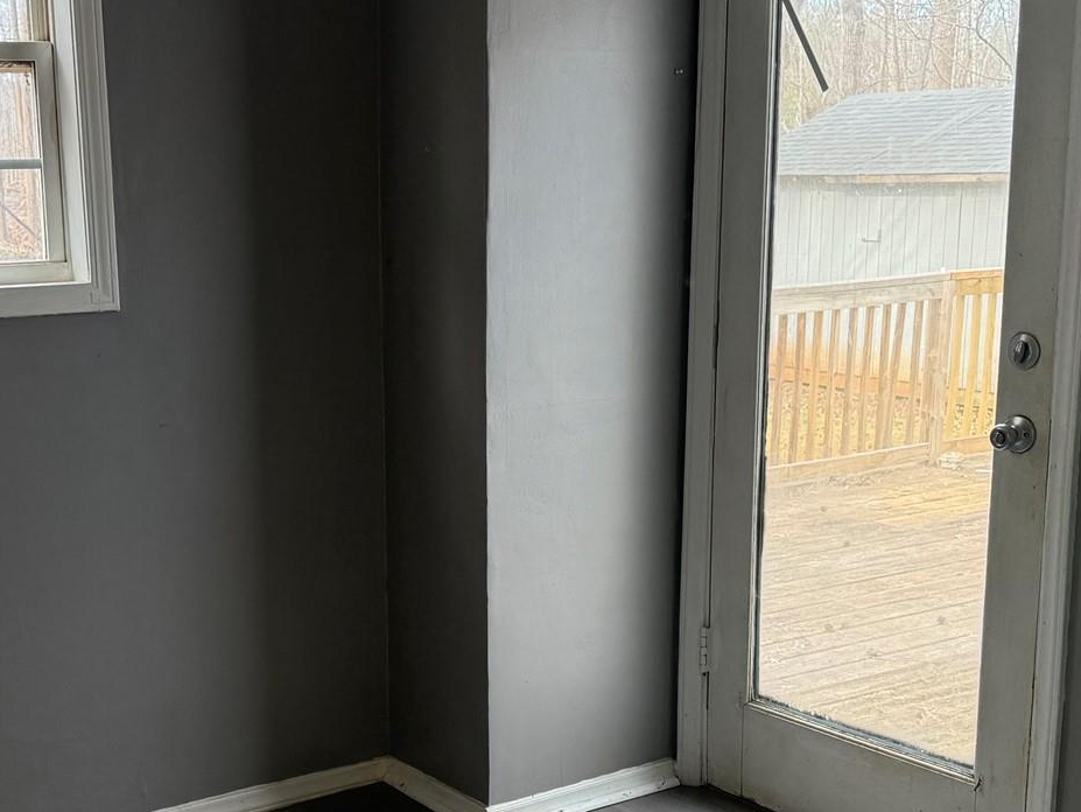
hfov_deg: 35.5
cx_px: 296
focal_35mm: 53
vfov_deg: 27.4
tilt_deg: -12.4
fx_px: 1656
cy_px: 542
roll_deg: +1.0
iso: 160
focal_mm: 6.76
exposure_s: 1/229
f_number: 1.78
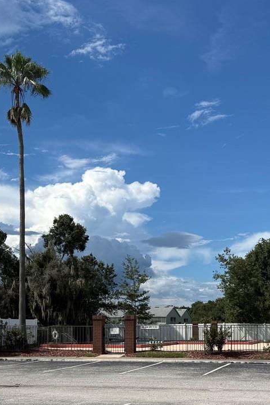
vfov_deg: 34.7
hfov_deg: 24.2
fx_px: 630
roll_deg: +0.8
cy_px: 313
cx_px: 148
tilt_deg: +1.8
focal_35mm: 56
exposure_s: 1/6711
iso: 80
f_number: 1.78
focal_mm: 6.76
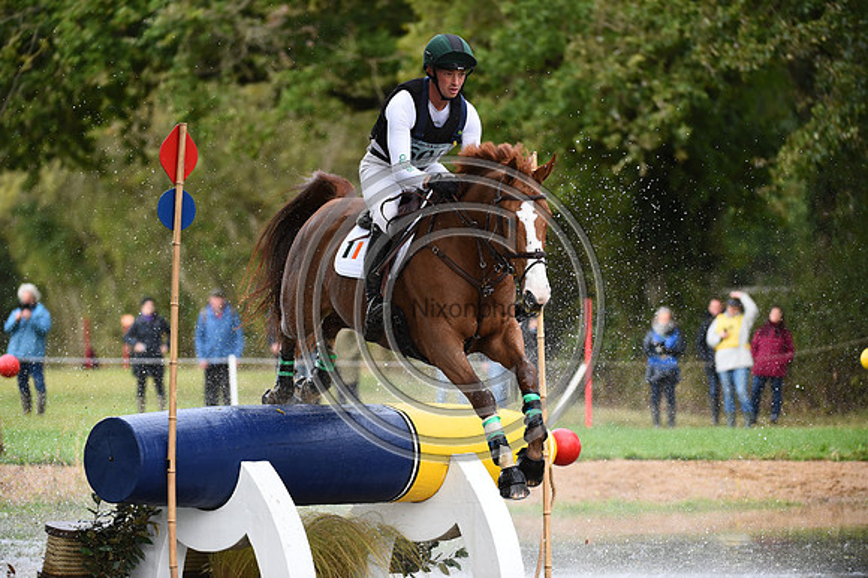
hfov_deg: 10.3
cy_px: 289
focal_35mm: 200
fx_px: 4819
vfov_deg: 6.9
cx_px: 434
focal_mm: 200
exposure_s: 1/1000
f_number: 4.5
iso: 1800
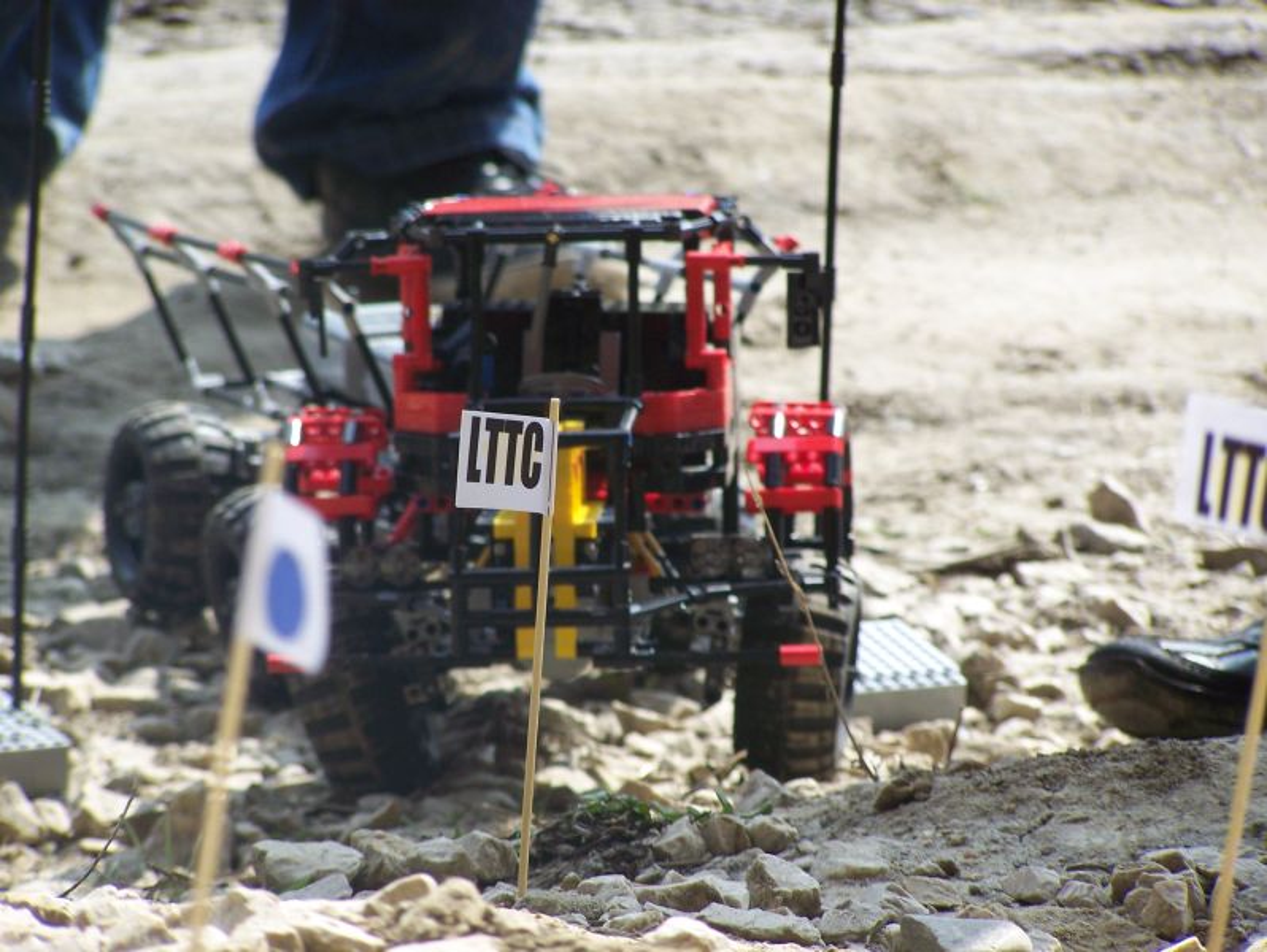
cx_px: 634
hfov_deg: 7.7
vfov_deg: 5.8
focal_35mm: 258
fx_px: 9452
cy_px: 476
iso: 80
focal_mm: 42.8
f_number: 3.3
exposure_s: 1/500
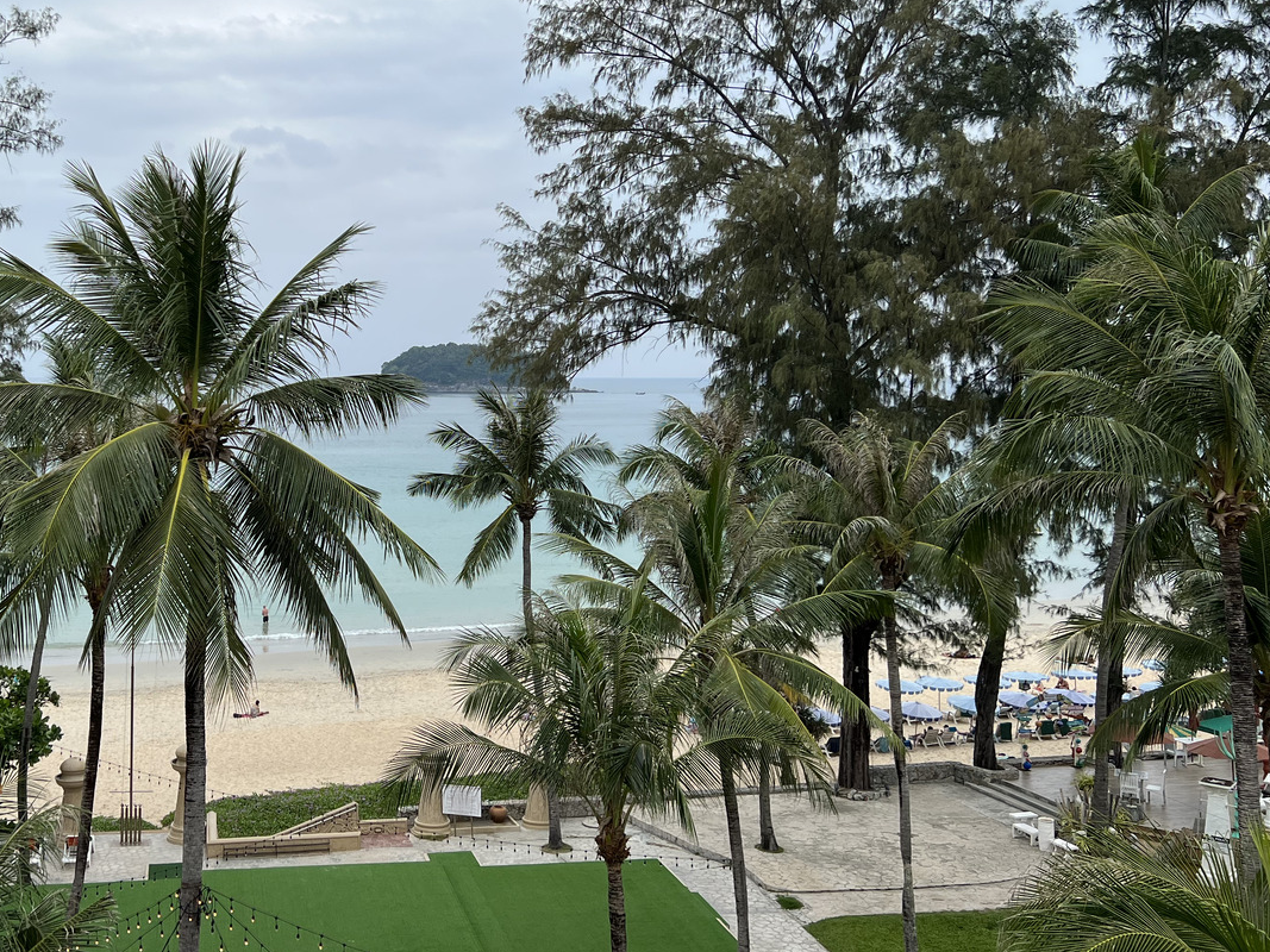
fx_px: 1431
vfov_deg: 36.6
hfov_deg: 46.7
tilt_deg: +0.2
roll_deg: -0.1
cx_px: 375
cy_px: 369
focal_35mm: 39
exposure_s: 1/2045
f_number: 1.5
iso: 50
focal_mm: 5.7
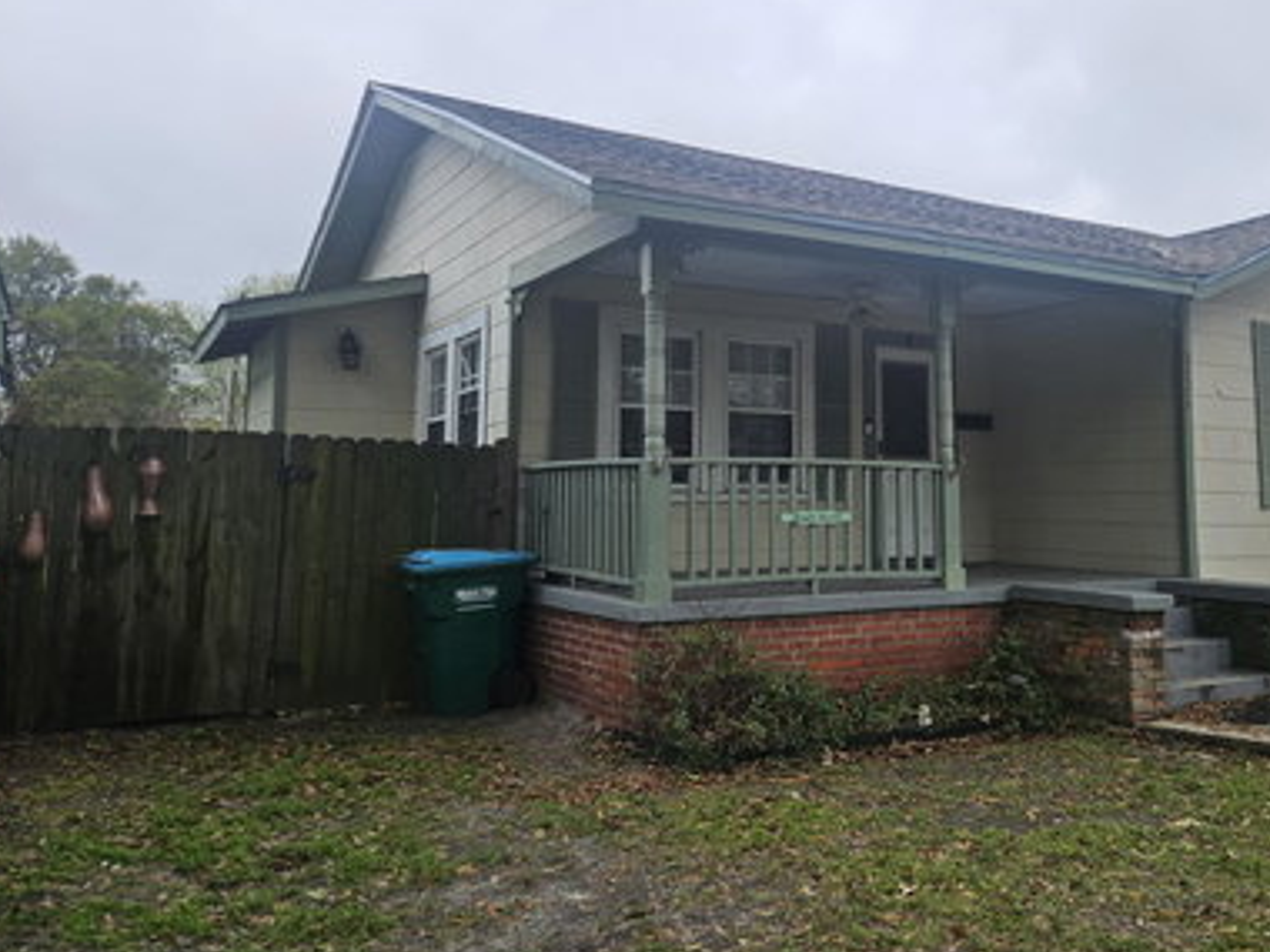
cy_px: 408
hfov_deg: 57.5
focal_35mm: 31
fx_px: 1137
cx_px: 809
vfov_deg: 45.3
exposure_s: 1/1695
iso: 25
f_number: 1.8
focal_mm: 5.4
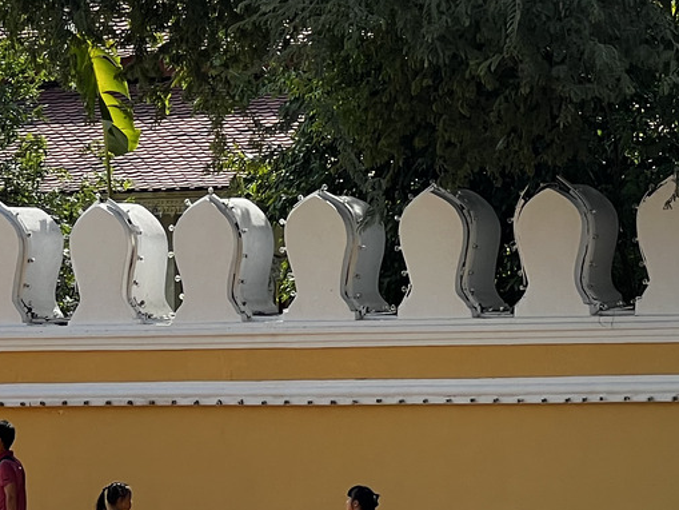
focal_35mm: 242
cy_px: 370
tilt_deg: +1.4
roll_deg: +0.8
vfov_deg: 6.1
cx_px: 257
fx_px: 4748
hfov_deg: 8.2
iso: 32
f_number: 2.8
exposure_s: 1/358
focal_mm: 9
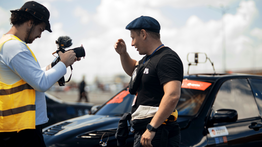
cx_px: 131
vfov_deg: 13.6
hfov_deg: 23.9
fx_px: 619
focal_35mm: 89
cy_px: 60
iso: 640
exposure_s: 1/400
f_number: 1.8
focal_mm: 85
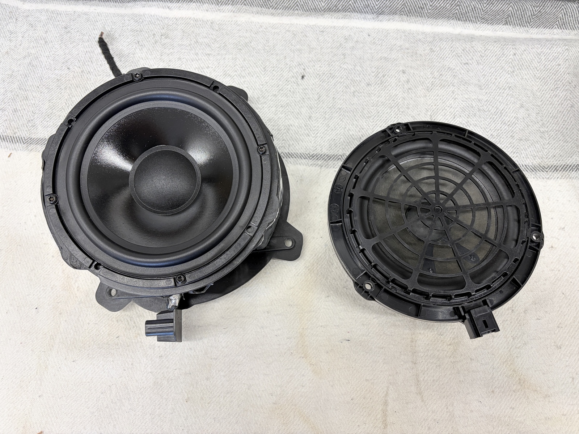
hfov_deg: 67.3
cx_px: 290
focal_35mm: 26
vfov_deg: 53.1
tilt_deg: -70.7
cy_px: 217
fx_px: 435
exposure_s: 1/100
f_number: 1.6
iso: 125
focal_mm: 5.96
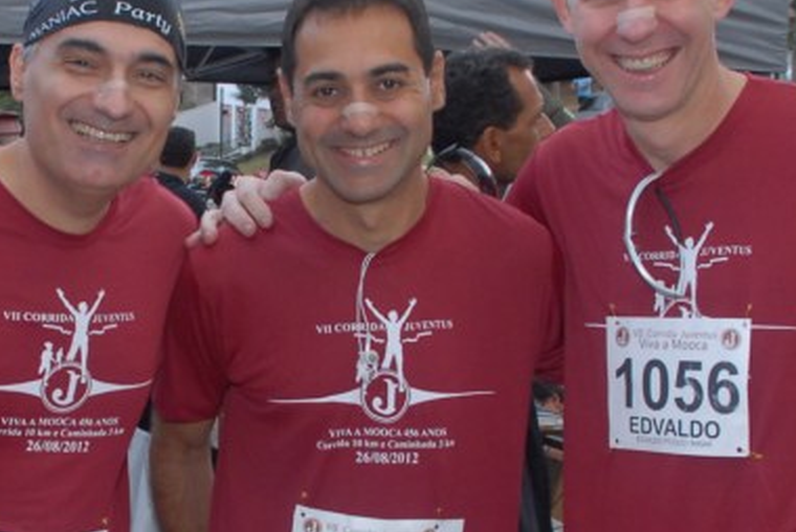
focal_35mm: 89
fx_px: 1969
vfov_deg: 15.4
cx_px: 149
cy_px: 349
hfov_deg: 22.5
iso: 400
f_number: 6.3
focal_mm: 22
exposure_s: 1/80
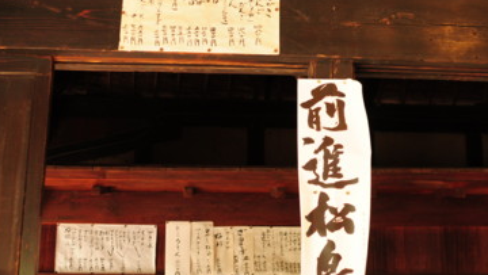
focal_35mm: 69
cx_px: 244
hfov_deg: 30.7
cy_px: 146
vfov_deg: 17.6
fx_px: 889
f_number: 2.8
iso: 250
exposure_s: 1/10
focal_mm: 35
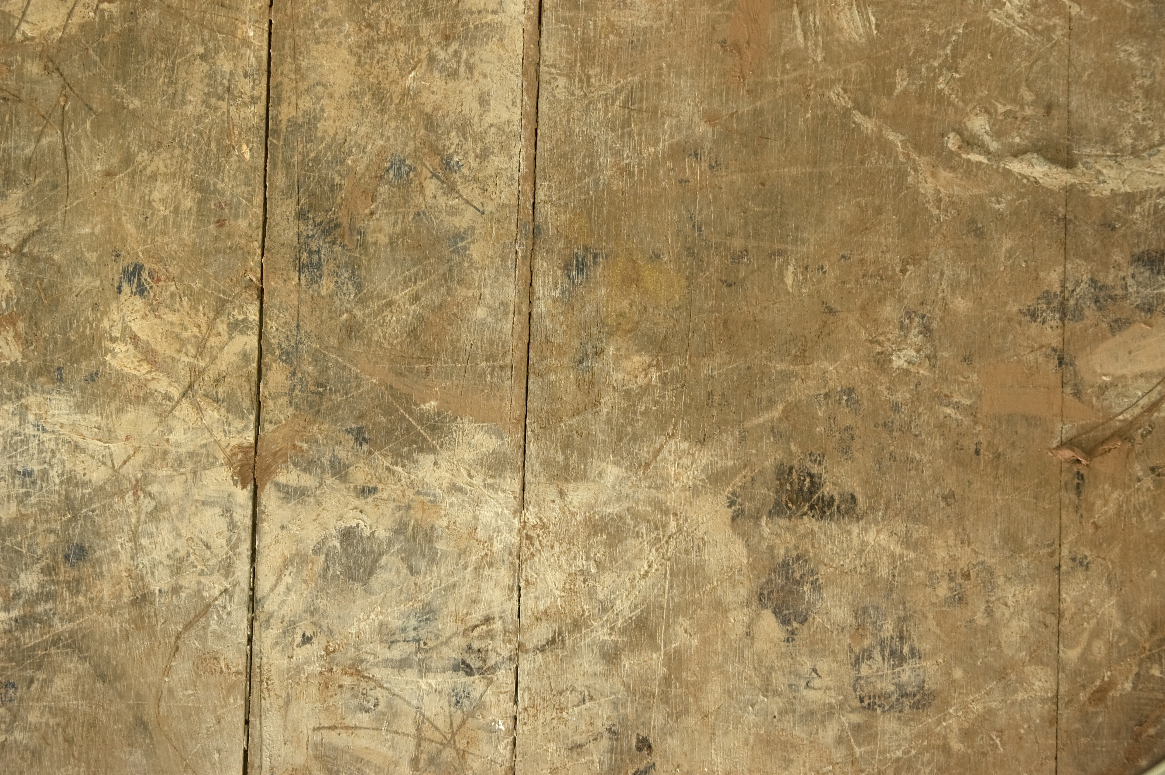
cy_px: 388
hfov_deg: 24.6
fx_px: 2667
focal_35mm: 82
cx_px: 582
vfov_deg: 16.5
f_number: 11
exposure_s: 1/13
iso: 200
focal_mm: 55
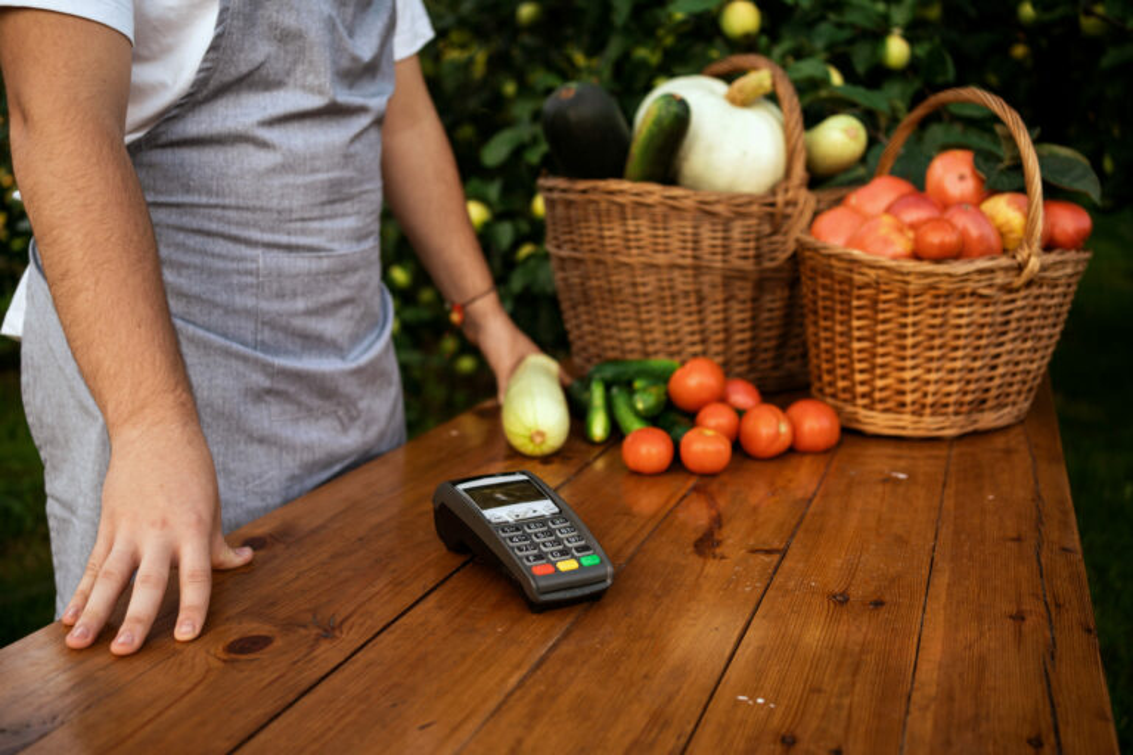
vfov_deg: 37.9
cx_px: 566
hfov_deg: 54.4
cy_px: 378
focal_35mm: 35
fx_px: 1101
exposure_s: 1/400
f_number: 2.8
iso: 200
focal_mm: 35
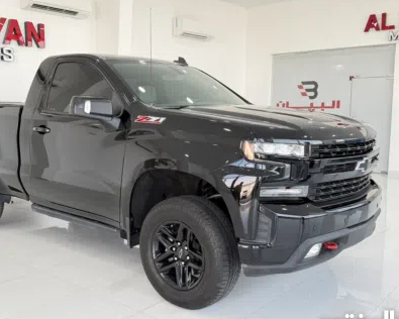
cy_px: 165
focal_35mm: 38
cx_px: 163
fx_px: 449
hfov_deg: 47.7
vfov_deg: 39.2
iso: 125
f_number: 1.78
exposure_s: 1/160
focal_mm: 6.76
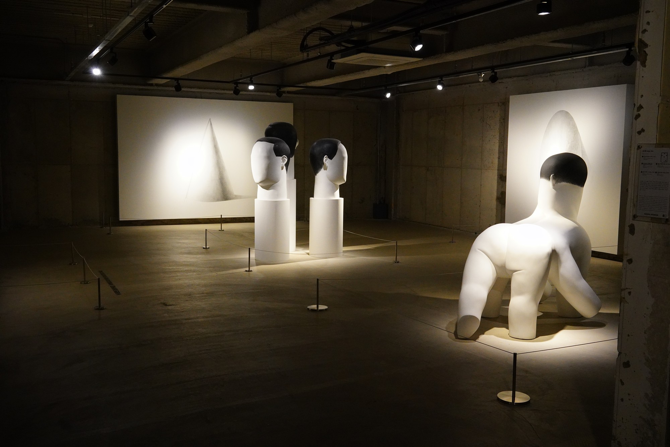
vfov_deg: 37.9
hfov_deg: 54.4
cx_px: 335
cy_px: 224
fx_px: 651
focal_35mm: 35
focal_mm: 35
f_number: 9
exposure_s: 1/100
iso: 6400
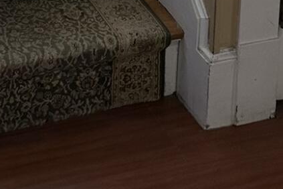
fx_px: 928
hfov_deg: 17.2
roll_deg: -1.5
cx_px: 47
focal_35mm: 118
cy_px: -422
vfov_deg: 8.9
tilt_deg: -5.0
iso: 100
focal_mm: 6.86
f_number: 1.78
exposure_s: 1/120
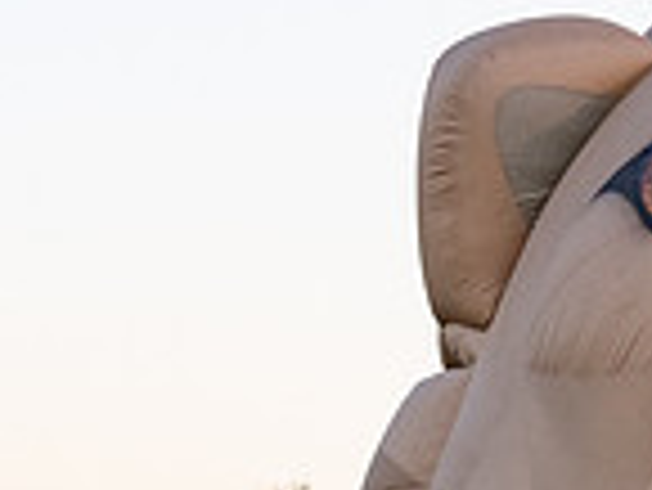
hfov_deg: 5.7
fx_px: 6447
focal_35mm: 342
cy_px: 947
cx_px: 1136
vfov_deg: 4.3
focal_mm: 70
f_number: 4
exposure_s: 1/1250
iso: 2500
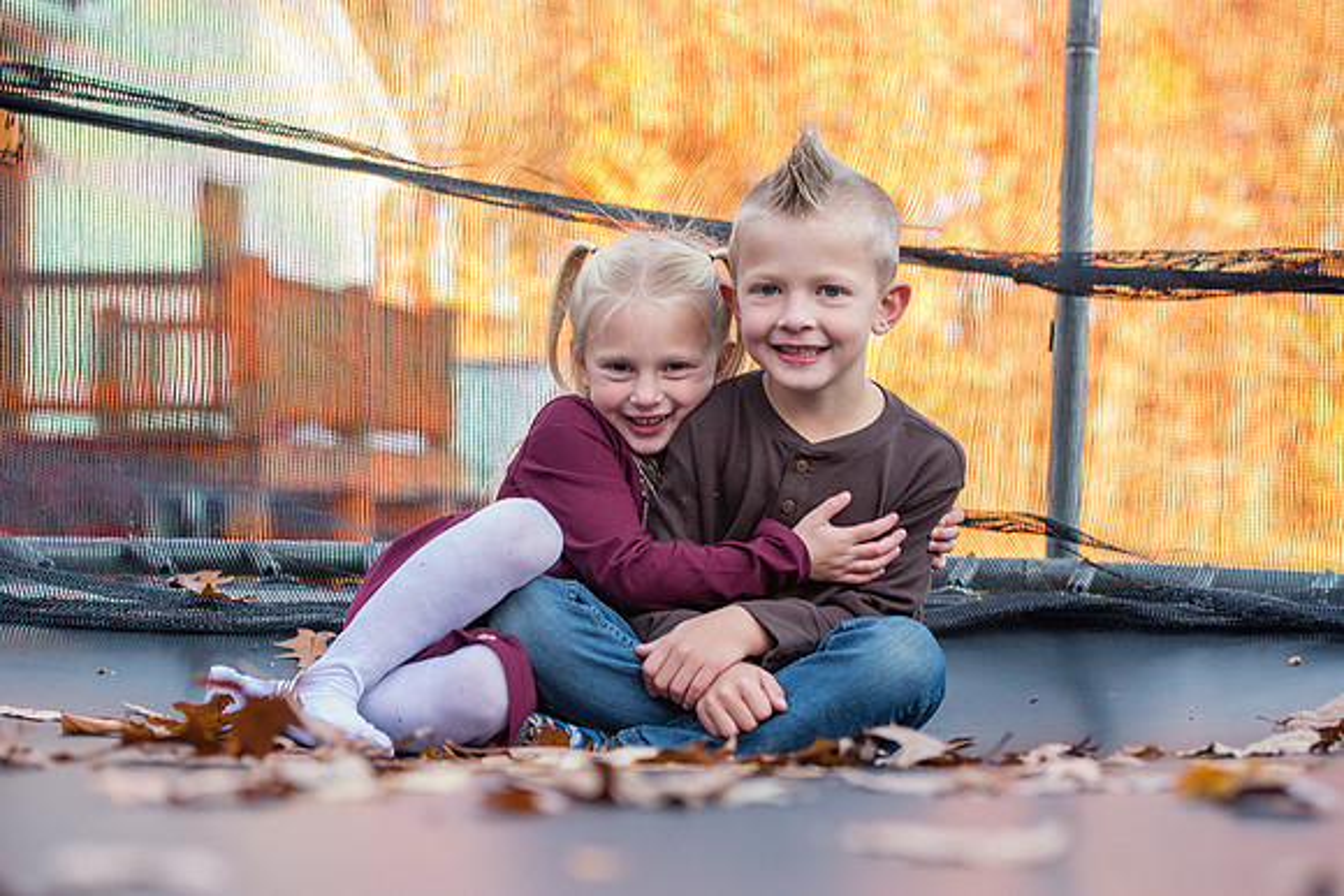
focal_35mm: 83
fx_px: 3082
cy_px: 476
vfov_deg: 16.6
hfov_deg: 24.6
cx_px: 716
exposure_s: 1/250
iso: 800
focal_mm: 70
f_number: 3.5
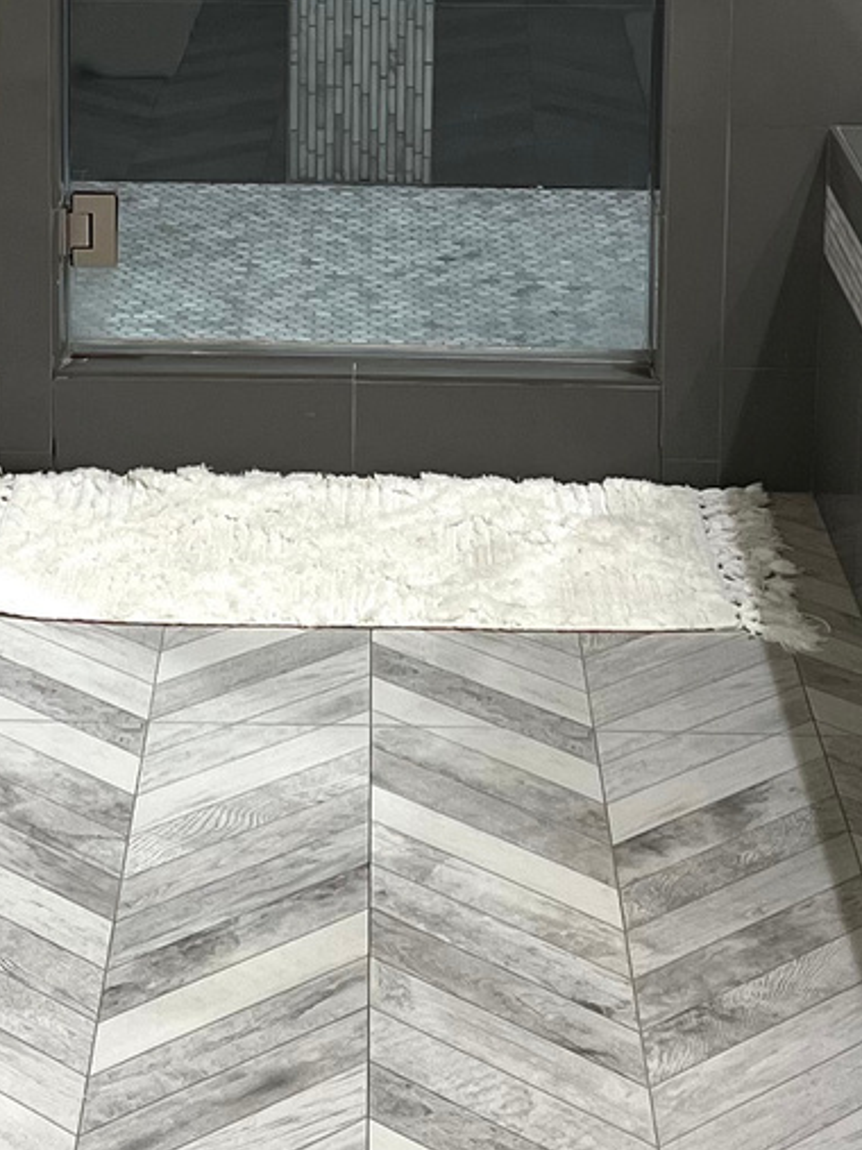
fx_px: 3488
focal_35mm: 105
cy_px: -18
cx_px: 297
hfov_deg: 14.1
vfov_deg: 18.2
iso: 80
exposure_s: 1/60
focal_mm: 5.7
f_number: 1.5
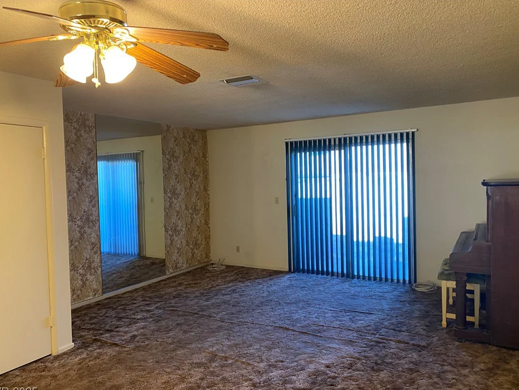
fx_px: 405
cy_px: 201
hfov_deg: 65.3
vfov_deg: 51.4
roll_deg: +1.2
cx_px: 254
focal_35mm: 27
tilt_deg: -1.4
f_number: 1.8
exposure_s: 1/60
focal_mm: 4.25
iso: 160
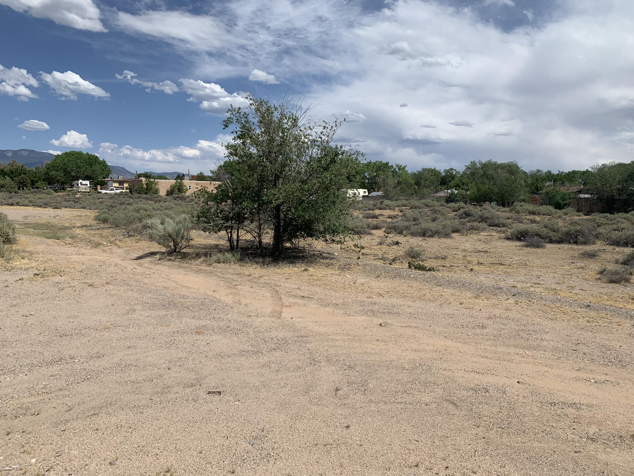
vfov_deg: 53.1
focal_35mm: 26
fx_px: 476
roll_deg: +1.0
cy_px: 238
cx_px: 317
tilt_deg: -3.1
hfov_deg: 67.3
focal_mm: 4.25
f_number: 1.8
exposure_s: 1/4464
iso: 25
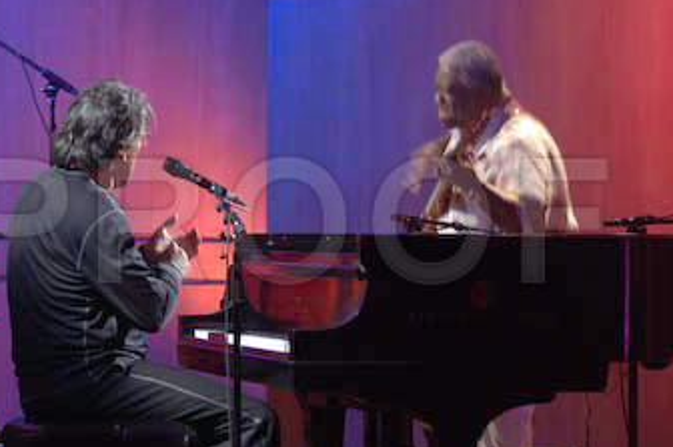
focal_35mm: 175
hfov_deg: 11.8
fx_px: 3267
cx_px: 278
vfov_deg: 7.8
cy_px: 259
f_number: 2.8
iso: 800
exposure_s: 1/40
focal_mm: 98
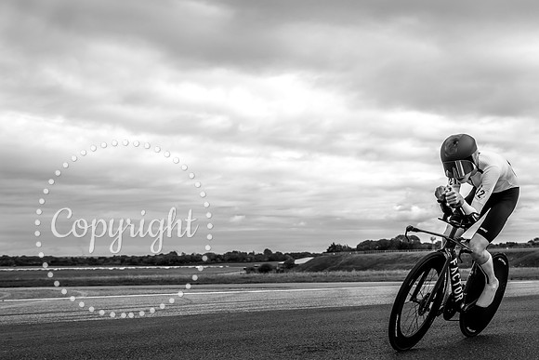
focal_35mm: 51
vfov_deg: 26.0
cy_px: 267
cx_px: 395
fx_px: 768
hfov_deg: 37.8
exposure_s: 1/1000
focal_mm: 33
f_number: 3.5
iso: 100
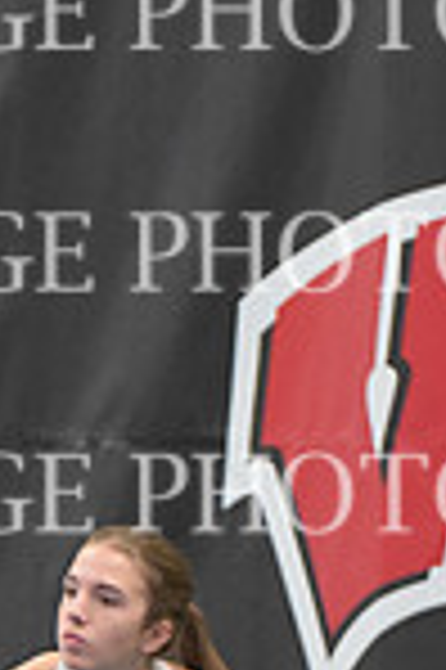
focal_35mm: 525
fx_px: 9778
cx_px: 99
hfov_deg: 2.6
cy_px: 612
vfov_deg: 3.9
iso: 12800
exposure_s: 1/1250
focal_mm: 135
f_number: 2.8
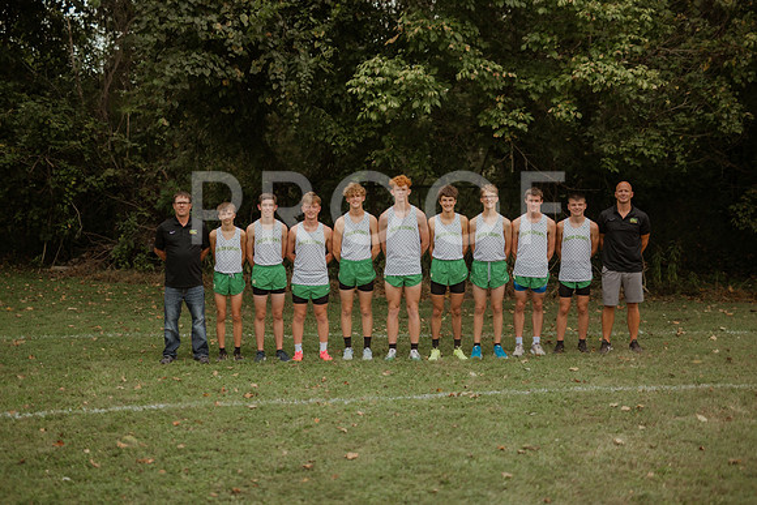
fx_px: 1052
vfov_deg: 27.0
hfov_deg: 39.6
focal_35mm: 50
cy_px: 252
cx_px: 378
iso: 250
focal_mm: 50
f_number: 2.8
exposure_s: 1/2000
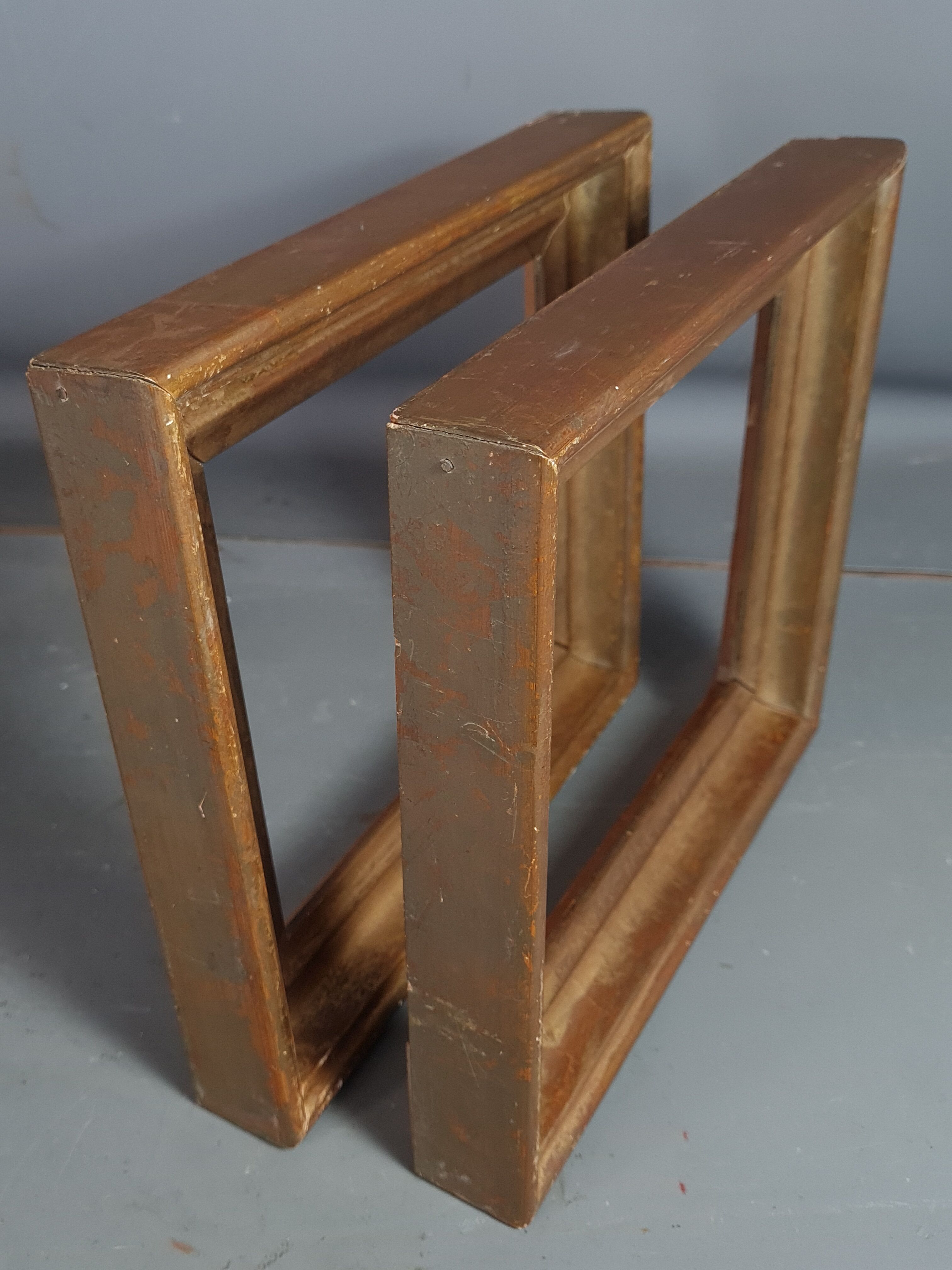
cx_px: 476
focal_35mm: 26
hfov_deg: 53.1
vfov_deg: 67.3
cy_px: 635
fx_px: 953
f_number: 1.8
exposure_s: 1/100
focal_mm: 5.4
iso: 100
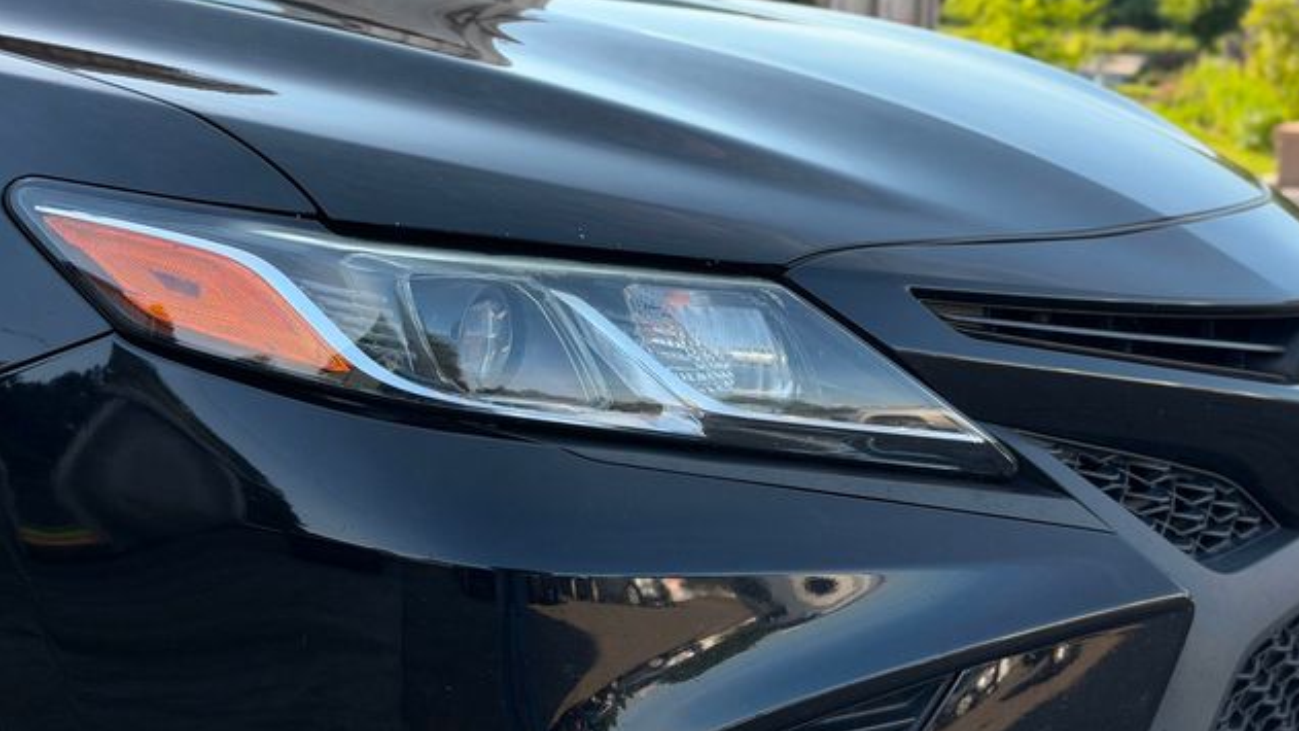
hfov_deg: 39.2
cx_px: 657
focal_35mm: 53
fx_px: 1826
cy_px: 321
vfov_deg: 22.6
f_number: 1.78
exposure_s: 1/1264
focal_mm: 6.76
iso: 100
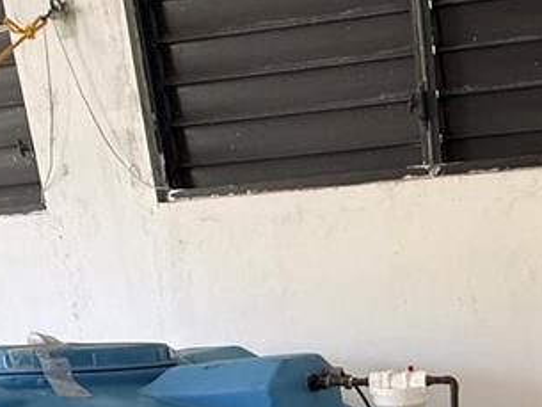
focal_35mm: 47
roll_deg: +1.4
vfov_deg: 27.4
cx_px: 521
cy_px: 482
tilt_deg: -18.1
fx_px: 736
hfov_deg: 36.9
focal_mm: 2.22
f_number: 2.2
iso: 250
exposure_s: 1/99
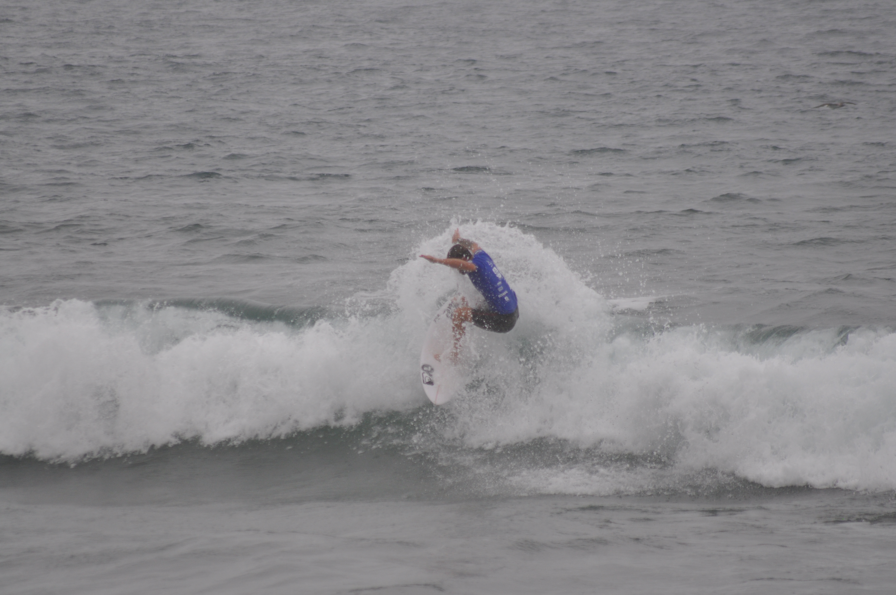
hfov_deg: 4.6
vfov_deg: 3.0
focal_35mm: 450
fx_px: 11186
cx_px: 448
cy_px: 298
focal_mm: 300
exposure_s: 1/1250
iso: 400
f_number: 5.6
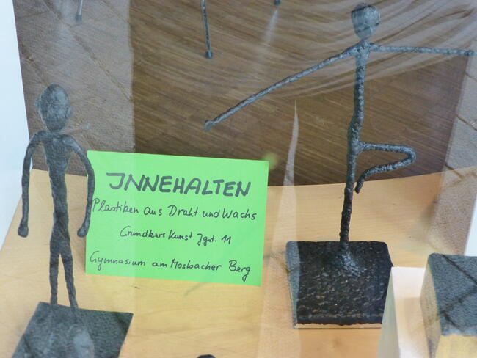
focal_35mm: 62
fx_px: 855
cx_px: 238
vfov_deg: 23.7
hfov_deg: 31.2
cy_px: 179
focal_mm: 11
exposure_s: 1/40
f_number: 4.8
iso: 400
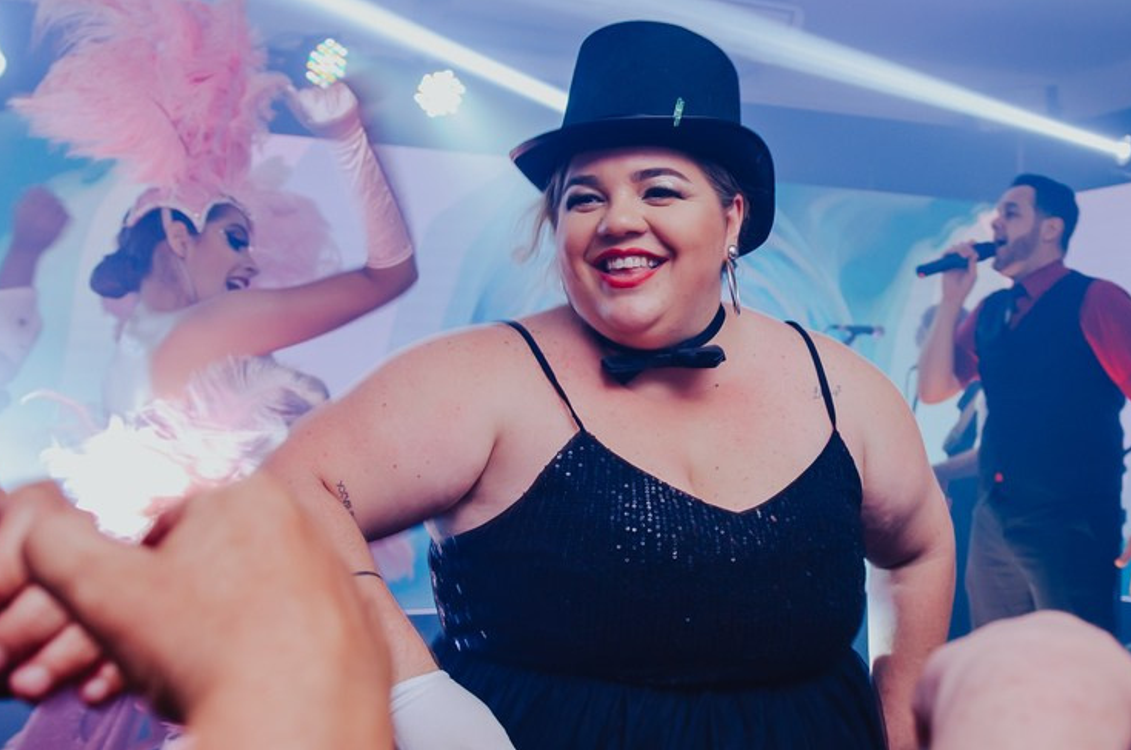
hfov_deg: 39.6
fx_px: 1536
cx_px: 805
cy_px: 377
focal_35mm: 49
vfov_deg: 27.4
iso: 320
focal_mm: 20
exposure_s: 1/60
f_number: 2.8
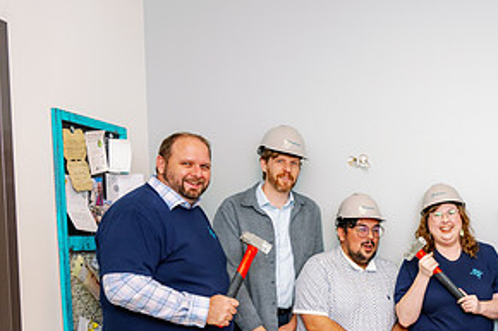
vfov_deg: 27.3
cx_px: 469
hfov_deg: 37.8
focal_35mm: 48
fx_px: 664
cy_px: 284
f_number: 5.6
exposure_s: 1/200
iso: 800
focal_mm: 24
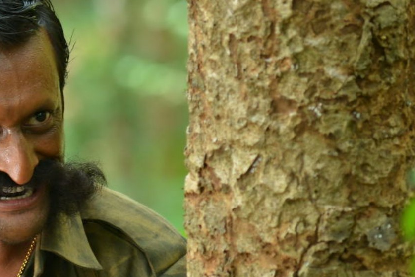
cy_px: 206
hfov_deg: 4.5
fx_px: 5268
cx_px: -64
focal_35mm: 457
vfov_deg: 3.0
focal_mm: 170
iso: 1000
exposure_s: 1/160
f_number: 5
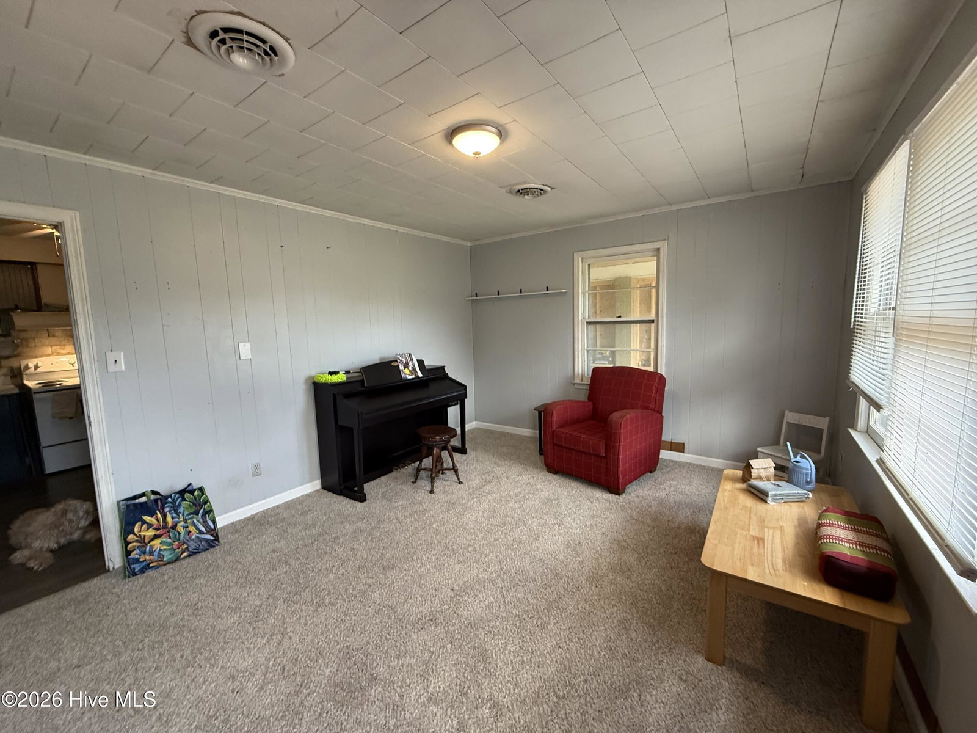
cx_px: 488
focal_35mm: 14
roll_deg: +1.4
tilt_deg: -8.1
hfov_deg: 102.1
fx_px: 395
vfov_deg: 85.7
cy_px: 366
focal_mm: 2.22
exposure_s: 1/120
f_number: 2.2
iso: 320
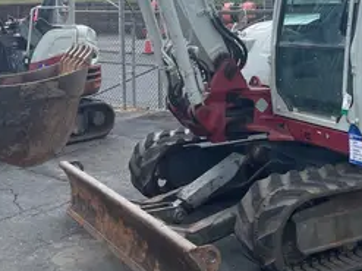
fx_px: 606
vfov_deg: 24.6
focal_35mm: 58
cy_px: 39
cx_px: 182
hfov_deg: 33.2
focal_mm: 4.2
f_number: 1.6
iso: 32
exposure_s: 1/729
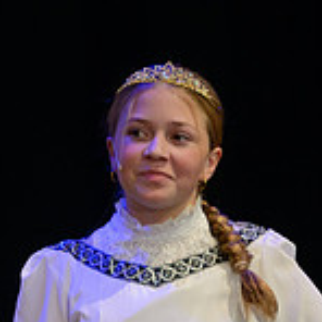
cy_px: 473
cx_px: 262
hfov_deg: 3.2
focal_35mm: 542
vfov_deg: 3.2
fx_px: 5704
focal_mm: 125
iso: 1000
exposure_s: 1/125
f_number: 3.5
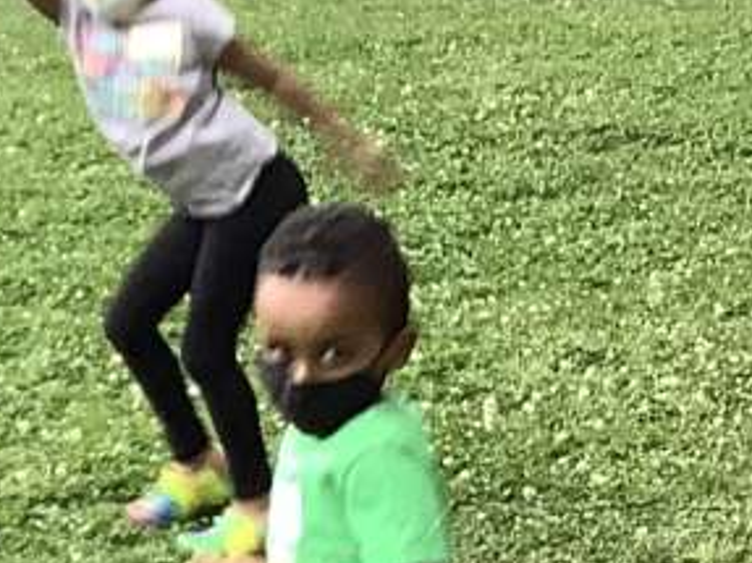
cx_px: -375
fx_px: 3757
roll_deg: +1.1
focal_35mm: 173
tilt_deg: -16.4
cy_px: 558
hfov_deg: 11.0
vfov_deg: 8.5
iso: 50
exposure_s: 1/60
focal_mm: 3.3
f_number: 2.4
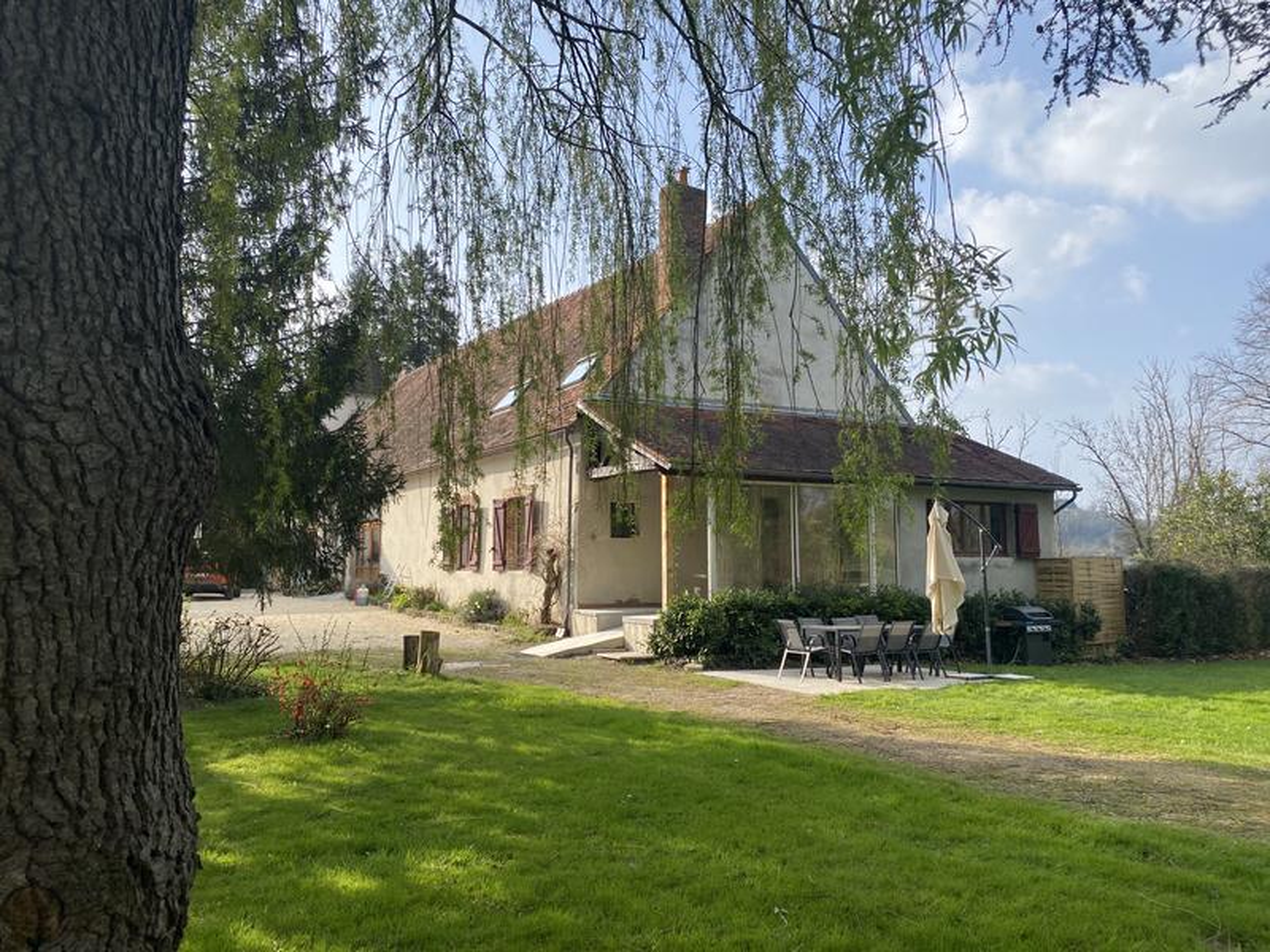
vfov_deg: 53.1
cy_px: 476
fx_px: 954
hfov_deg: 67.3
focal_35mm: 26
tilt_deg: +5.1
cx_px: 635
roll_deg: +0.4
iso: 32
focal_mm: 4.25
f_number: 1.8
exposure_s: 1/1779
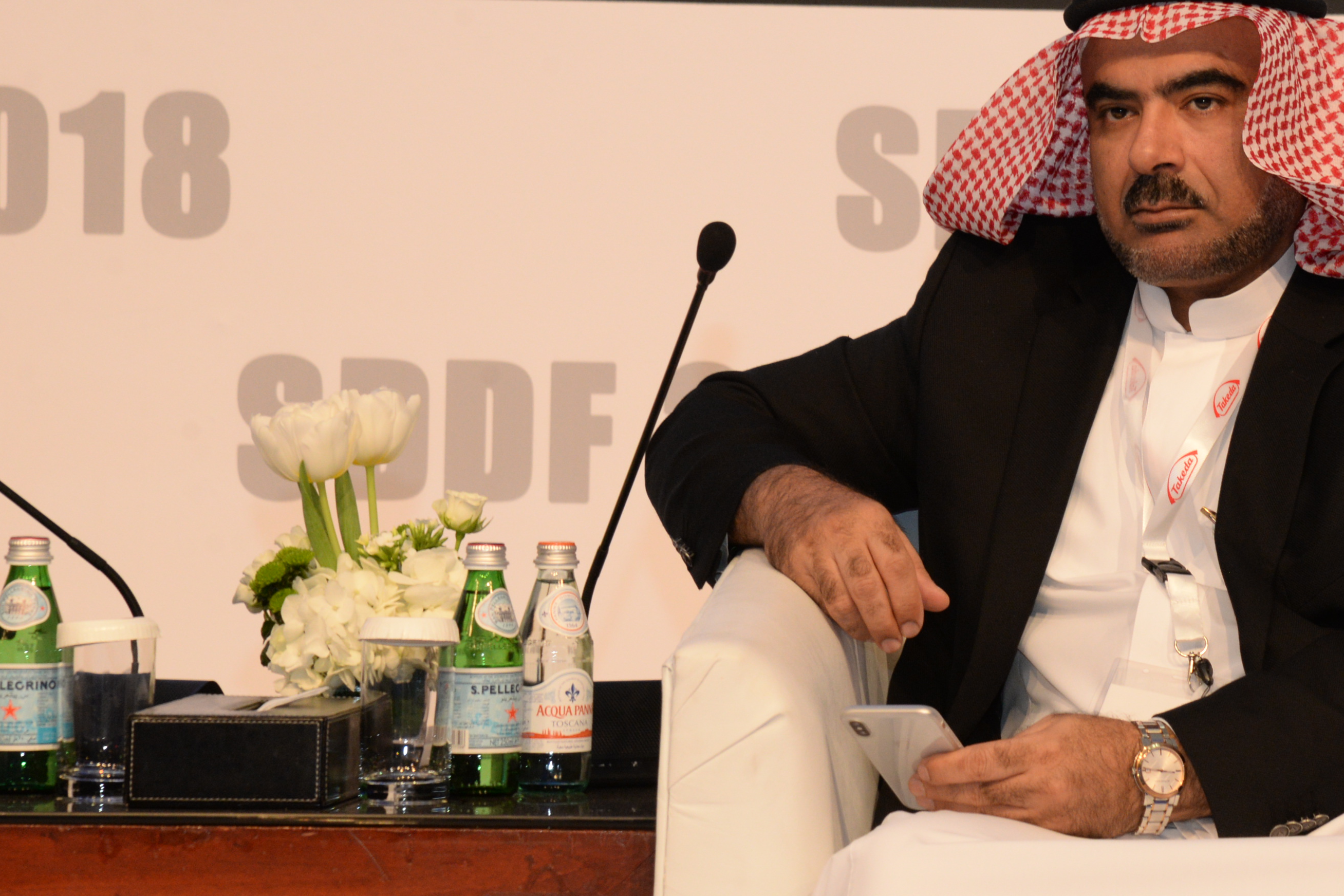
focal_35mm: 207
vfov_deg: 6.6
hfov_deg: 9.9
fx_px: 7727
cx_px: 1125
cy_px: 341
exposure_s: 1/60
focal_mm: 120
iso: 1600
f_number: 8
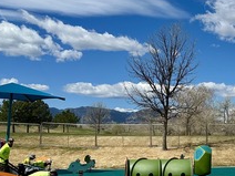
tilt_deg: +8.2
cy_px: 85
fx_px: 414
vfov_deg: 24.0
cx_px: 267
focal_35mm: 61
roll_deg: -0.2
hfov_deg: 28.4
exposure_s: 1/8197
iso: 80
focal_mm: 6.86
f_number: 1.78
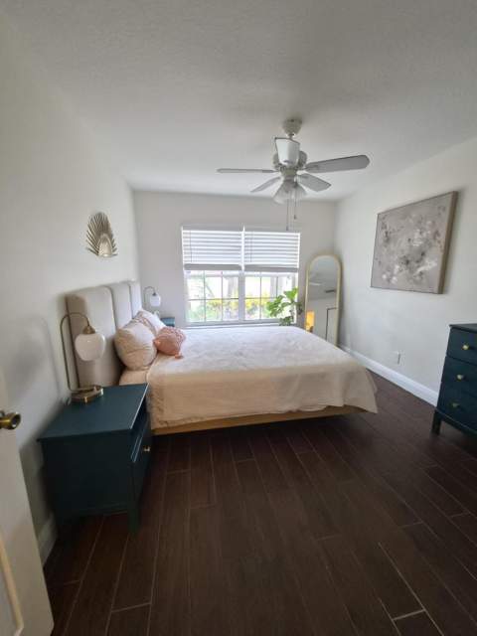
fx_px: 239
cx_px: 238
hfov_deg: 89.9
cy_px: 318
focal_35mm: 13
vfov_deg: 106.2
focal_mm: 1.7
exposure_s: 1/60
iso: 200
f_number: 2.2
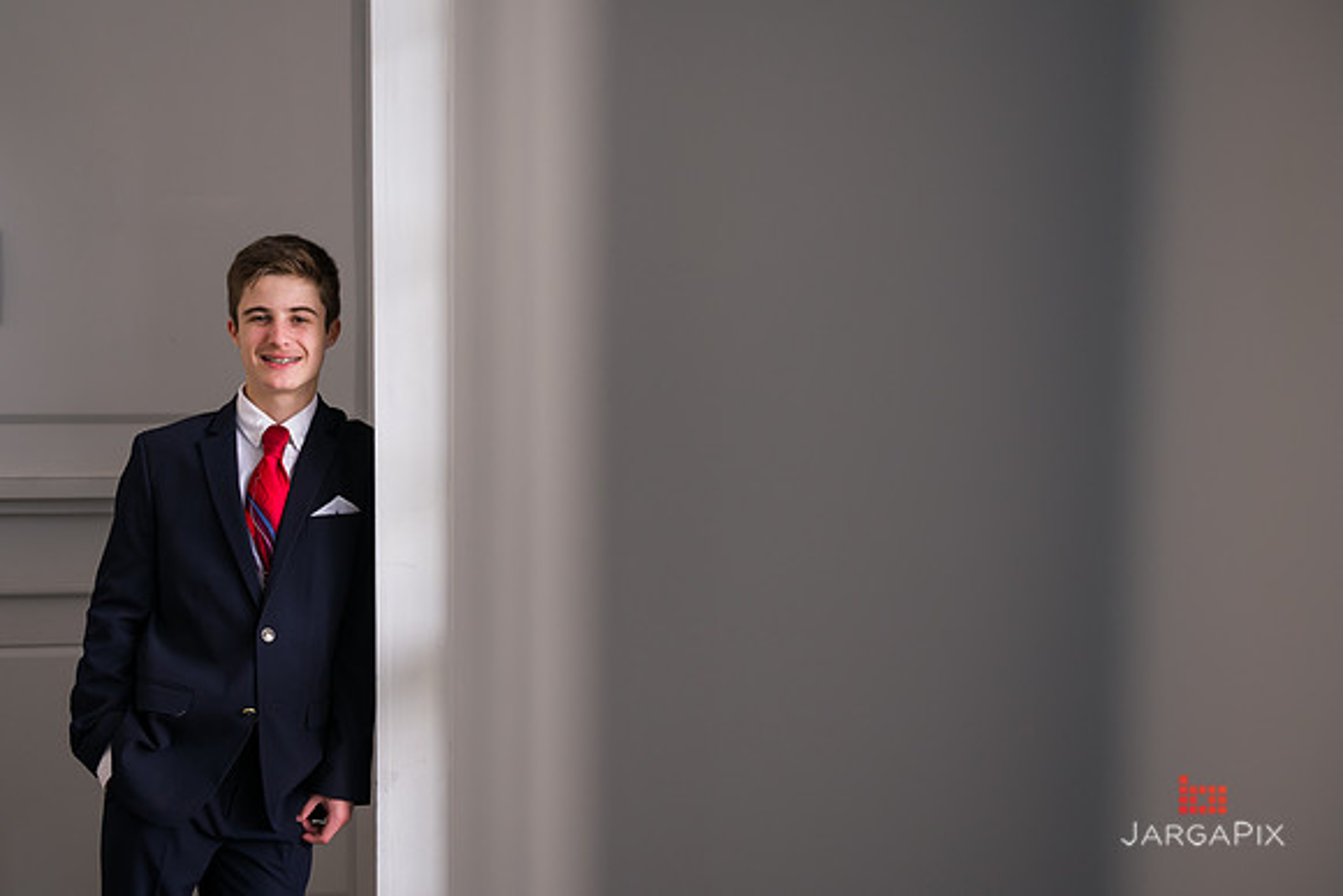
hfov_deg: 41.9
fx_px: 1749
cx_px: 593
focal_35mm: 47
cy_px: 448
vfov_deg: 28.7
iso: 500
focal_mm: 42
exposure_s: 1/250
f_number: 3.2
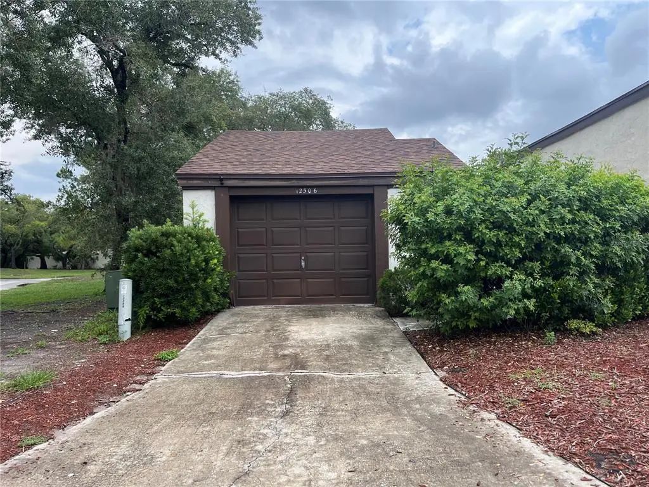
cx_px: 324
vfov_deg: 53.1
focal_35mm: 26
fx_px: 487
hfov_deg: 67.3
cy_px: 244
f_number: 1.6
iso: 50
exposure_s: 1/1458
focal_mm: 5.1
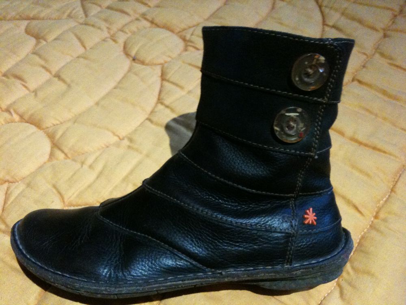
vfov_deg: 40.7
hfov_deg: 52.6
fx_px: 411
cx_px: 203
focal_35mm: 35
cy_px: 152
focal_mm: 3.85
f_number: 2.8
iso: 500
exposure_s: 1/15
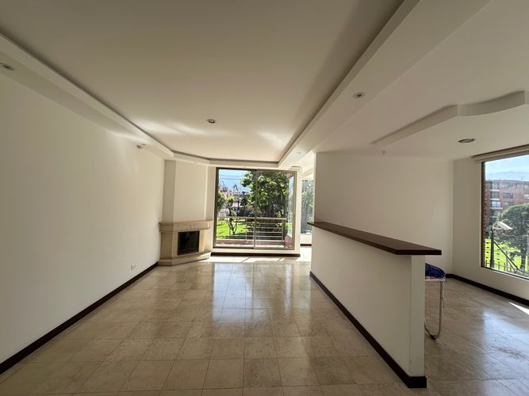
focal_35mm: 14
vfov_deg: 85.7
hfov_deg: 102.1
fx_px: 214
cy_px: 198
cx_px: 264
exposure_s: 1/556
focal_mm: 2.22
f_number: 2.2
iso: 40
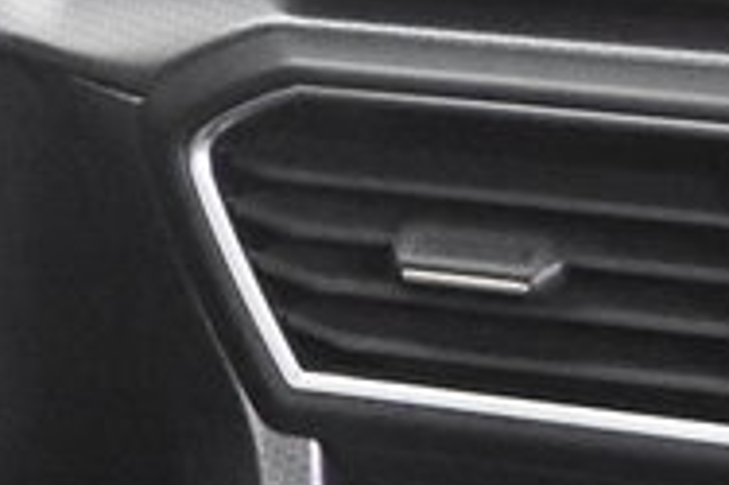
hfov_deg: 7.5
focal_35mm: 266
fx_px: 5382
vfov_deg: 5.2
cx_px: -578
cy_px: 242
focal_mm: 26
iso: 9000
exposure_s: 1/40
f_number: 3.2
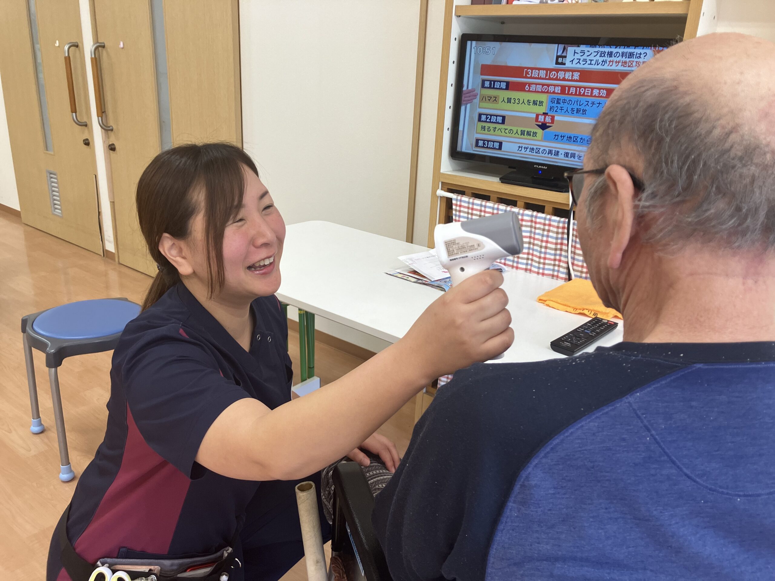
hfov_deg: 63.4
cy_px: 290
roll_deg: -2.4
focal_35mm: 28
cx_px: 388
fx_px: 627
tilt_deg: -18.8
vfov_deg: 49.7
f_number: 1.8
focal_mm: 3.99
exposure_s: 1/60
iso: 64
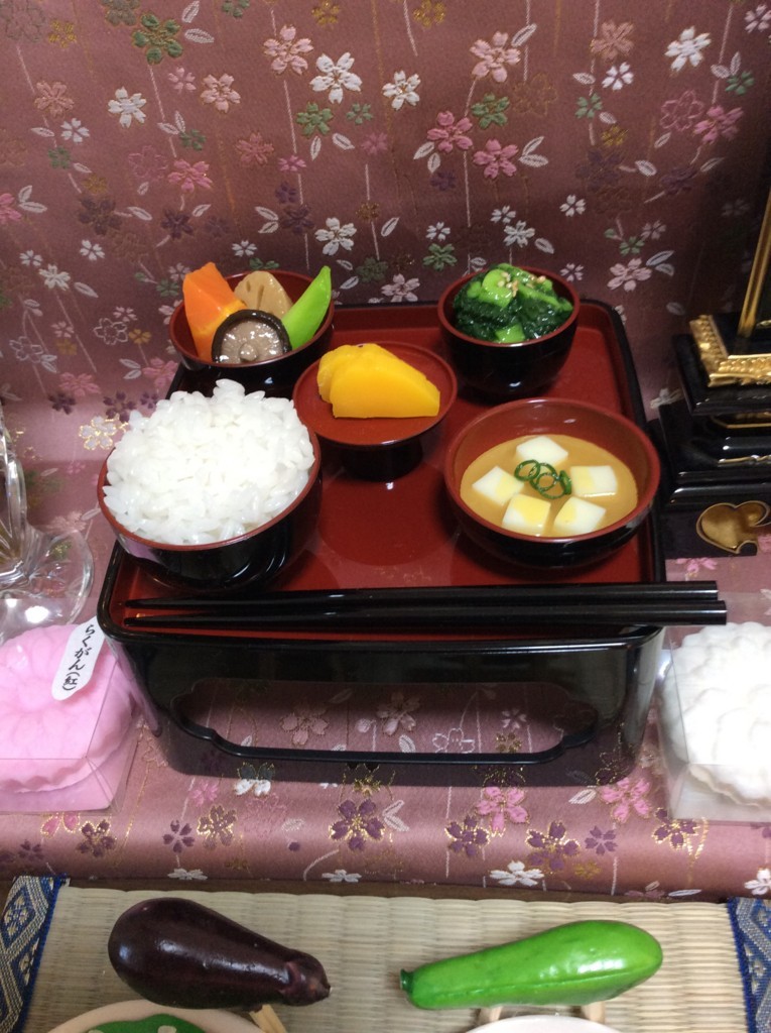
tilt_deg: -45.0
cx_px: 386
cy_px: 516
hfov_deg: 44.1
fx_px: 953
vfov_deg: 56.9
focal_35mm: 32
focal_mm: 3.3
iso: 100
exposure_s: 1/24
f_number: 2.4
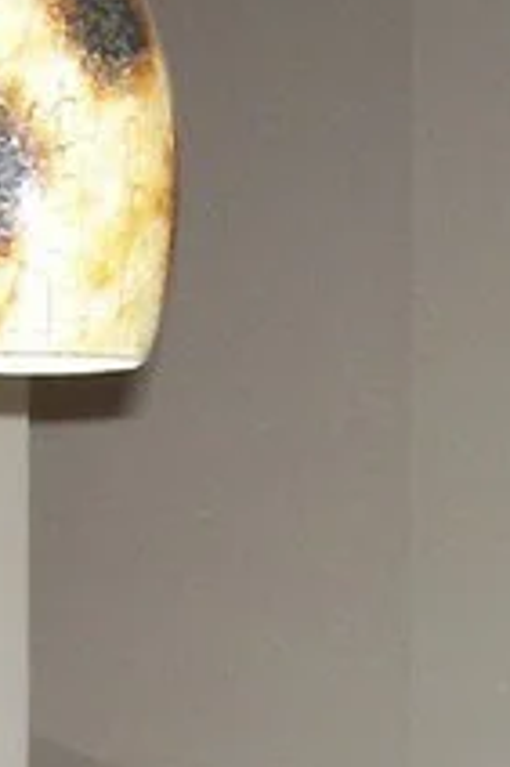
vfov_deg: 11.6
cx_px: 105
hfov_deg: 8.0
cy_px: 1085
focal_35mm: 171
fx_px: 3639
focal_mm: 5.6
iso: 140
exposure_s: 1/112
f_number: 2.7
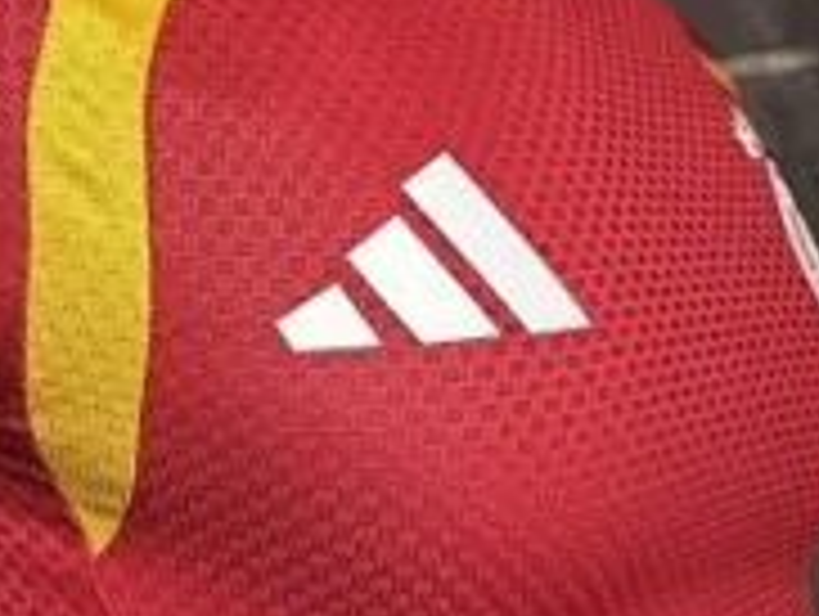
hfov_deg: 35.5
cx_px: 54
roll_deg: +0.2
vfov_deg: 29.2
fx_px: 1185
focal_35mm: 50
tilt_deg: -0.1
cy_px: 299
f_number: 1.78
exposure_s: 1/100
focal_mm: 6.76
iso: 160
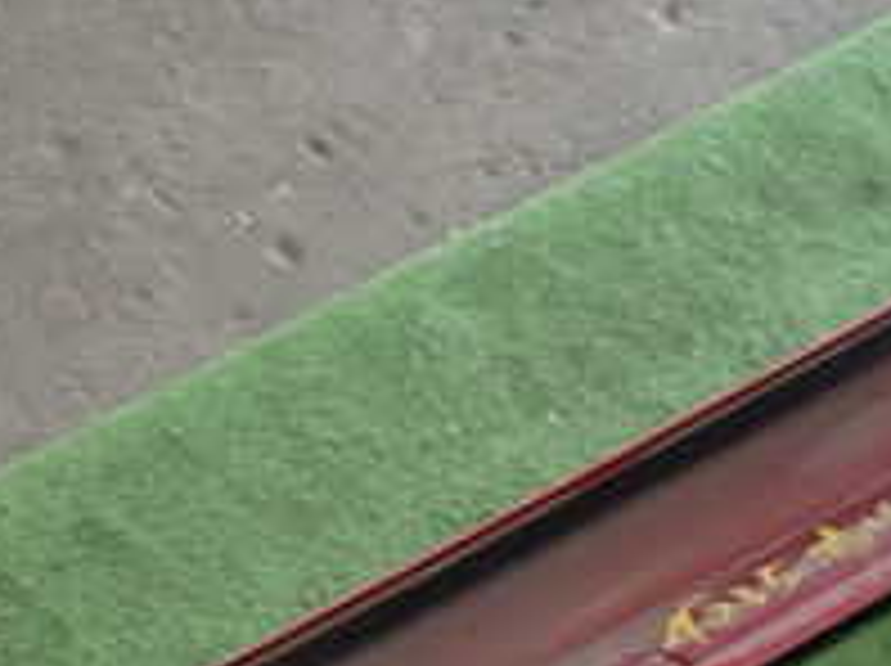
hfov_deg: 21.5
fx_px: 2339
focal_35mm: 91
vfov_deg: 15.9
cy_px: 684
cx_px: 531
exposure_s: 1/30
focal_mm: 5.4
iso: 250
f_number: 2.3
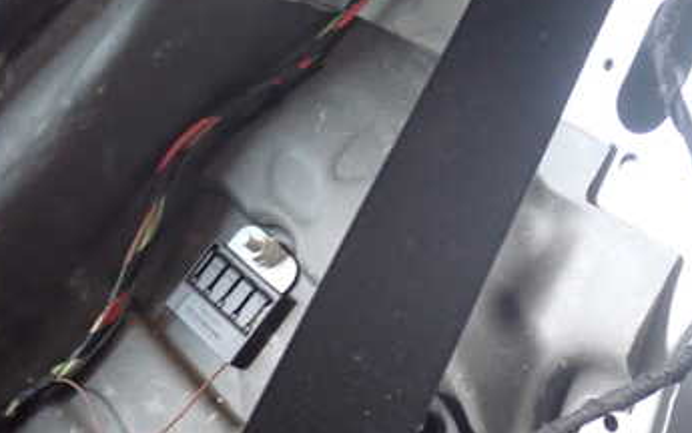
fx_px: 1528
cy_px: 182
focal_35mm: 81
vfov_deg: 16.1
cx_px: 383
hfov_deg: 25.5
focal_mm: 7.84
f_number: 2.9
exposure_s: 1/30
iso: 800
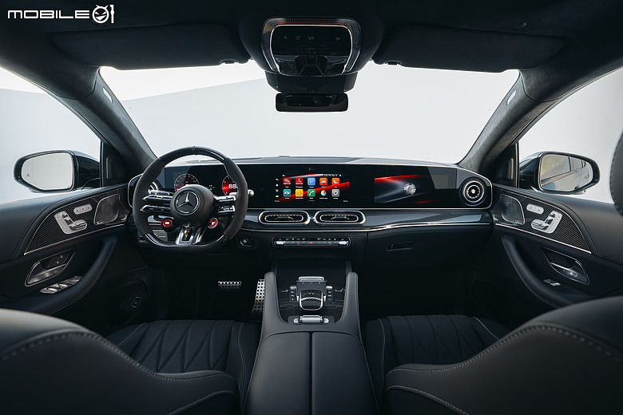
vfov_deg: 73.7
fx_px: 277
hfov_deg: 96.7
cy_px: 208
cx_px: 312
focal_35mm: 16
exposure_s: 1/25
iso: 200
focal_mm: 16
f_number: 6.3
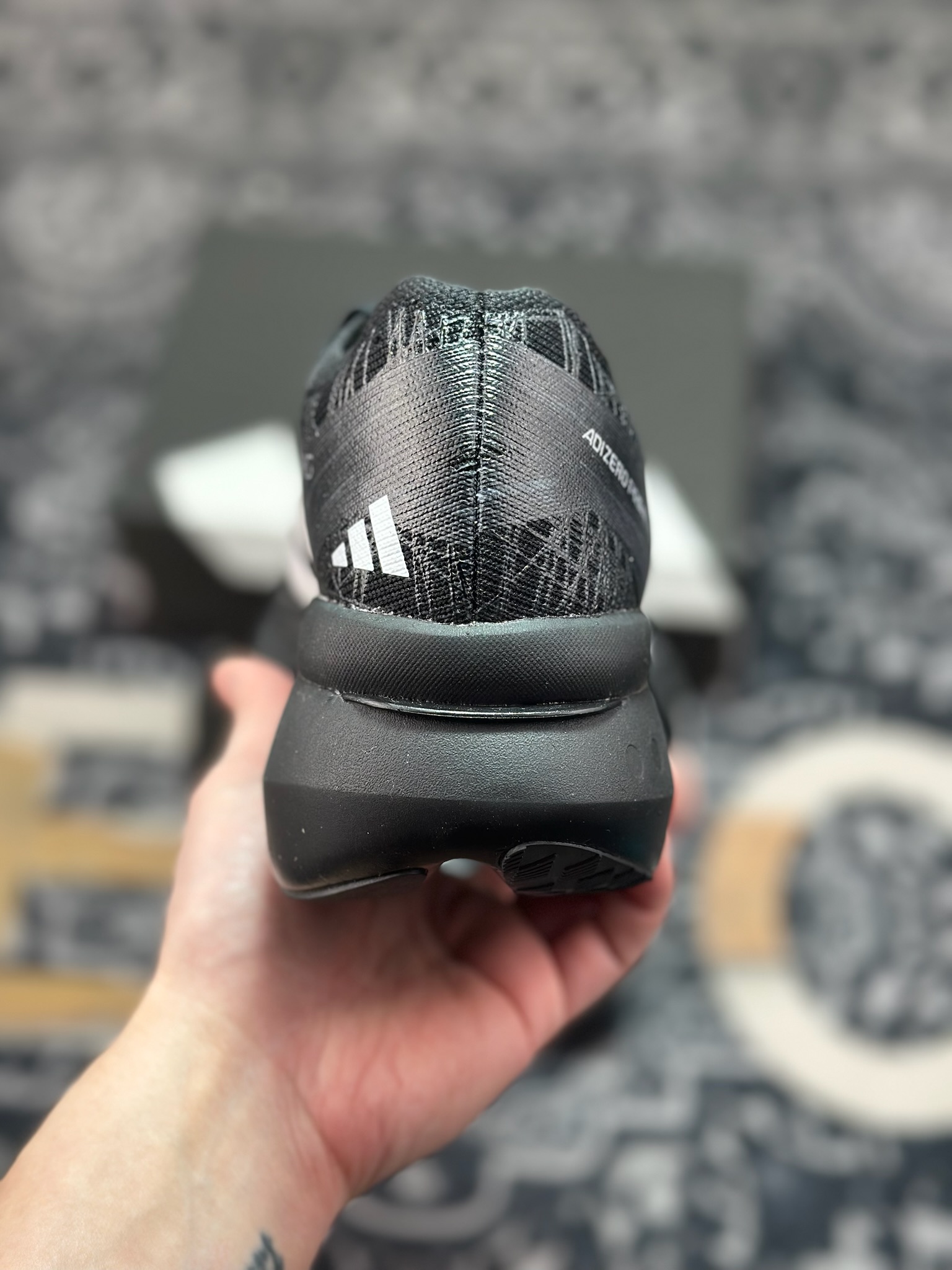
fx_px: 1760
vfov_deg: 39.7
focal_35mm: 48
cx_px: 476
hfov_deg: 30.3
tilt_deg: -54.5
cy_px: 635
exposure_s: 1/284
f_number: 1.78
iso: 80
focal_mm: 6.86
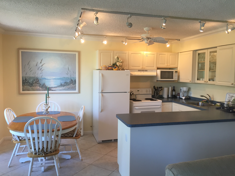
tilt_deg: -3.5
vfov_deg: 48.2
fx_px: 197
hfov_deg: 61.7
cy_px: 88
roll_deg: -1.4
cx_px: 118
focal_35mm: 29
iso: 32
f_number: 2.2
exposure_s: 1/30
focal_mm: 4.15
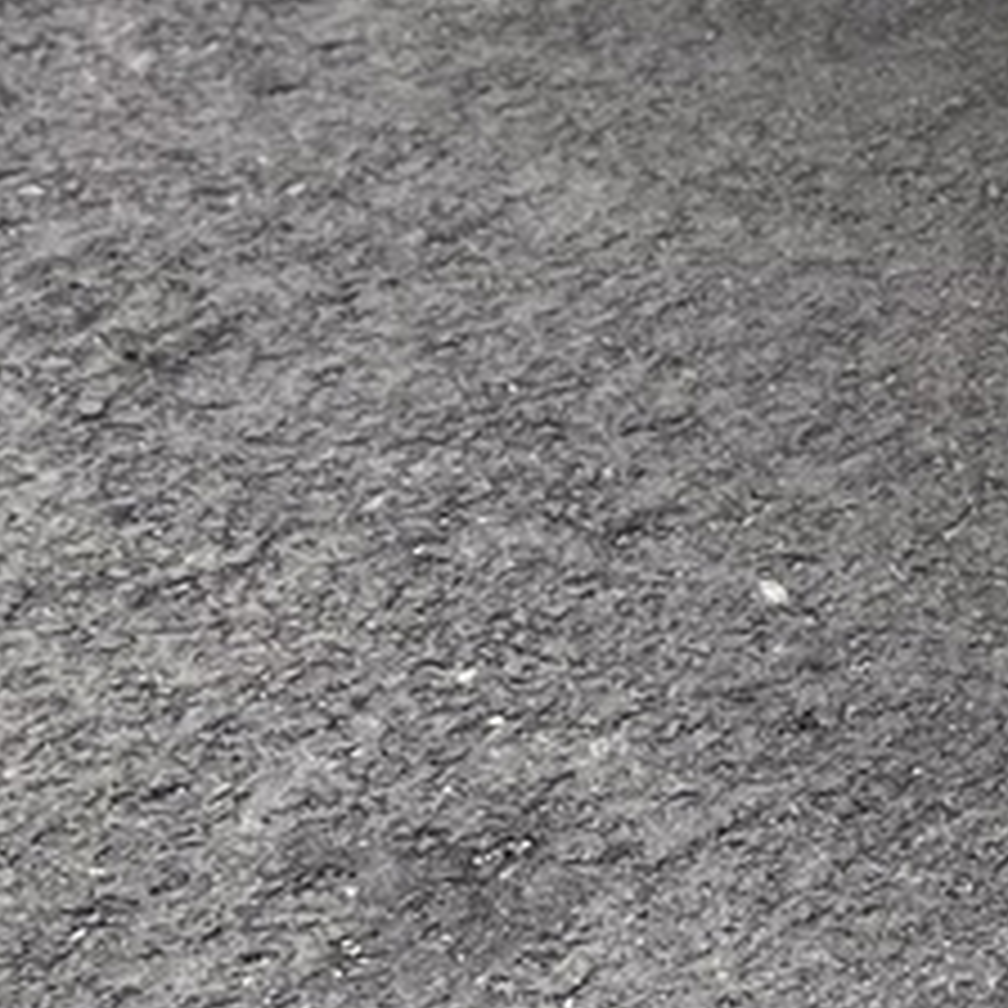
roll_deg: -0.2
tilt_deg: -19.7
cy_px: -598
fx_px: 4876
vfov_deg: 11.2
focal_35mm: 148
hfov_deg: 10.1
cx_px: 2498
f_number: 1.6
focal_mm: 5.1
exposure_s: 1/833
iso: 50
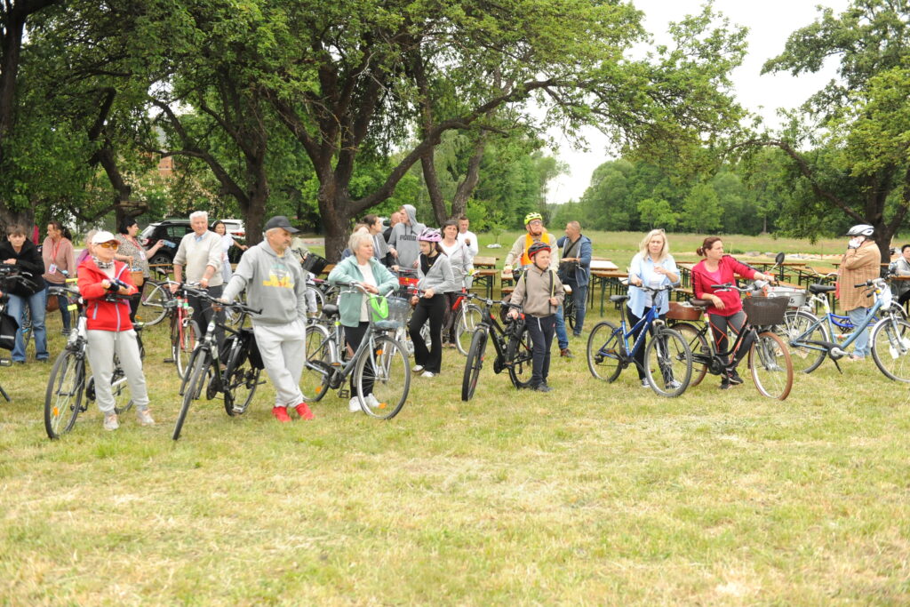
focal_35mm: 40
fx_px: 1011
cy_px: 304
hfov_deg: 48.5
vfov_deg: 33.4
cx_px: 455
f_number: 3.2
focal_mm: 40
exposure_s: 1/4000
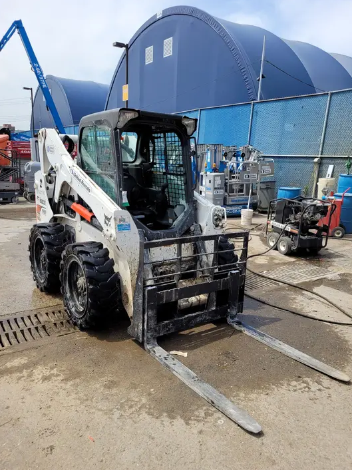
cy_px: 241
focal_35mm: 27
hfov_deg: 51.3
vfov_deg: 65.3
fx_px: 366
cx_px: 180
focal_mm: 5.4
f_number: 1.8
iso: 40
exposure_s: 1/1756
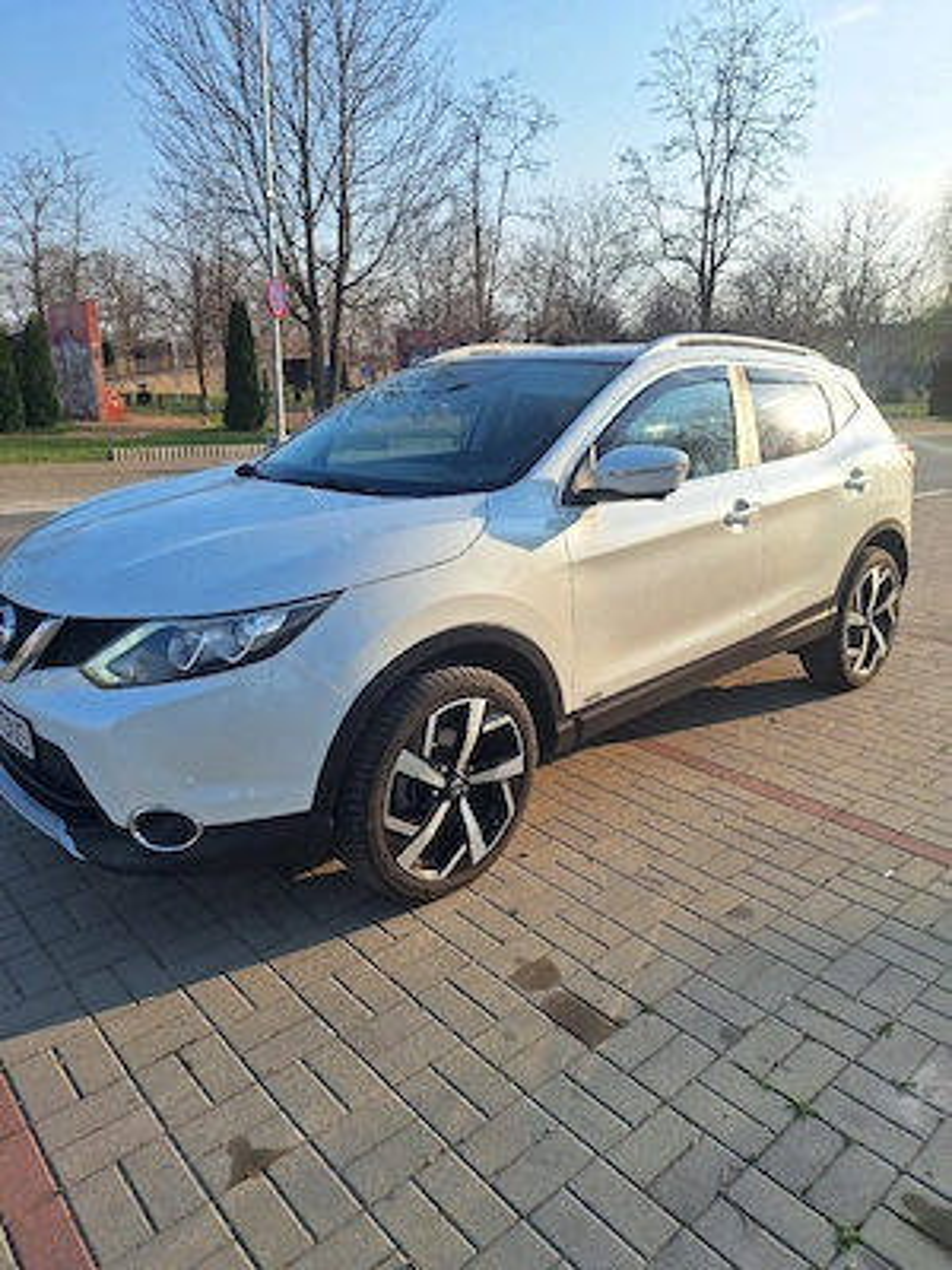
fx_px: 843
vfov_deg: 73.9
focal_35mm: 23
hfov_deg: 58.9
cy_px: 635
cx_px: 476
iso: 40
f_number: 1.8
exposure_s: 1/2000
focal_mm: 5.54
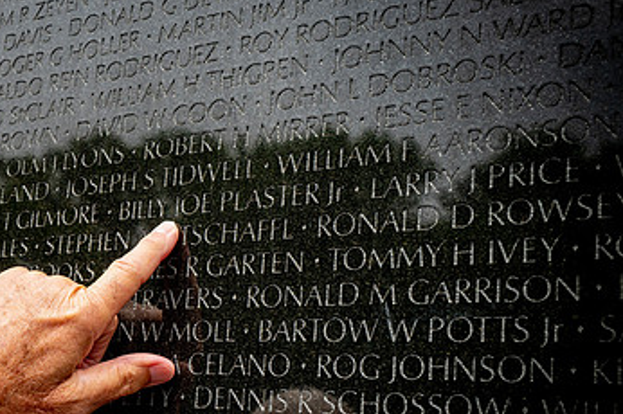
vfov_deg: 21.8
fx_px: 1072
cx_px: 108
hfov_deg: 31.4
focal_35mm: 62
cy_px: 243
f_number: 8
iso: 800
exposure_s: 1/640
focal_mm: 37
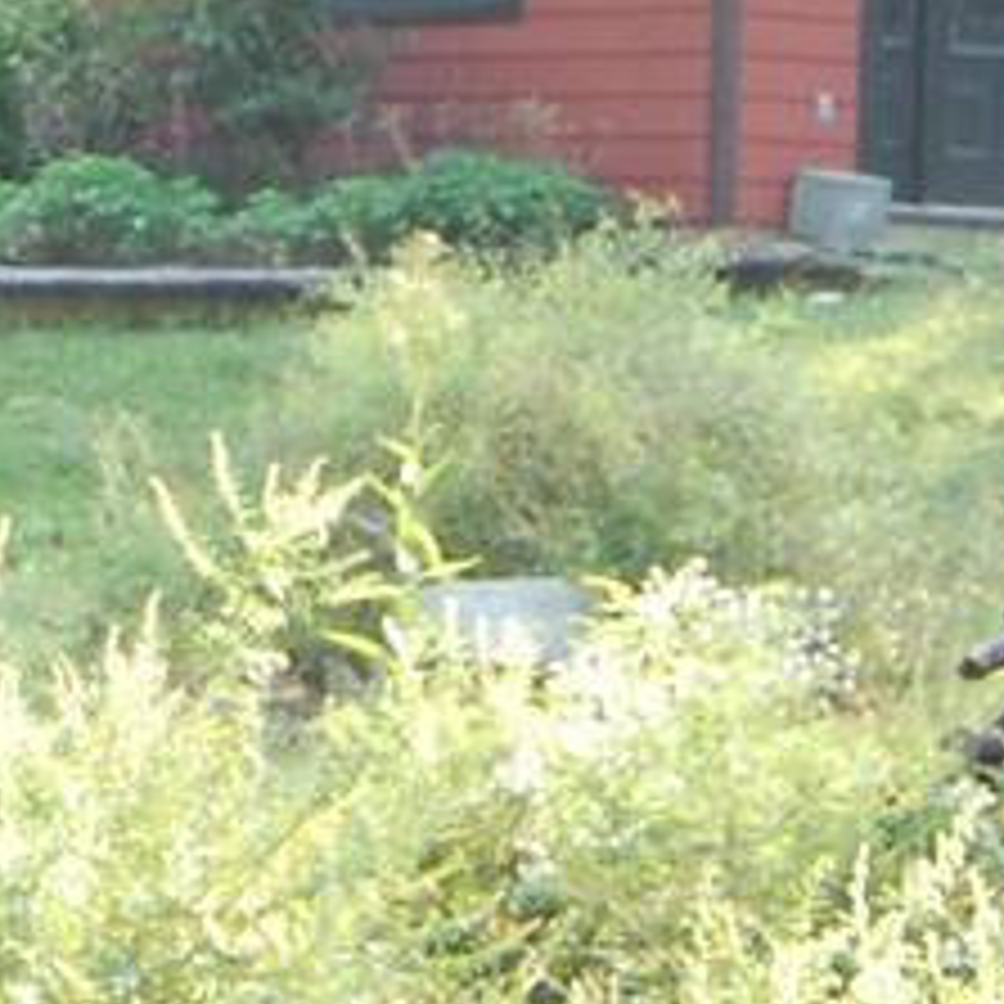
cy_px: -407
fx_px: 8359
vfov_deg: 6.8
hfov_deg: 6.9
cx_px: 279
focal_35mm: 255
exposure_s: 1/100
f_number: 5
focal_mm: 31
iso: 400
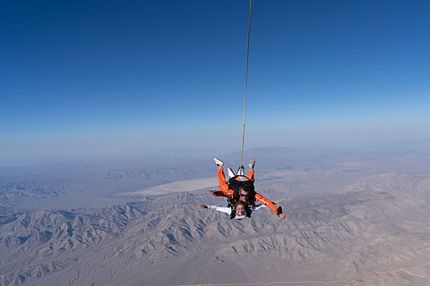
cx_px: 254
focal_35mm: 29
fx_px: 346
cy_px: 161
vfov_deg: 44.9
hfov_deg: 63.2
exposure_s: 1/2000
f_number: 13
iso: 800
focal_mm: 24
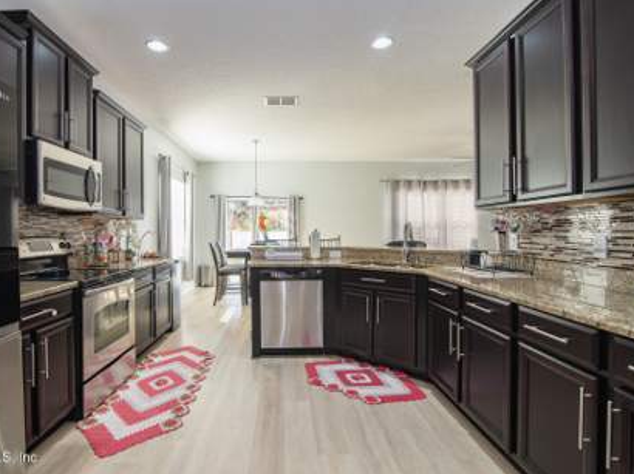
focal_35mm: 18
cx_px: 280
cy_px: 231
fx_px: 329
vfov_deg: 71.5
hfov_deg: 87.4
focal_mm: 16
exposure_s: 1/10
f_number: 8
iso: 200
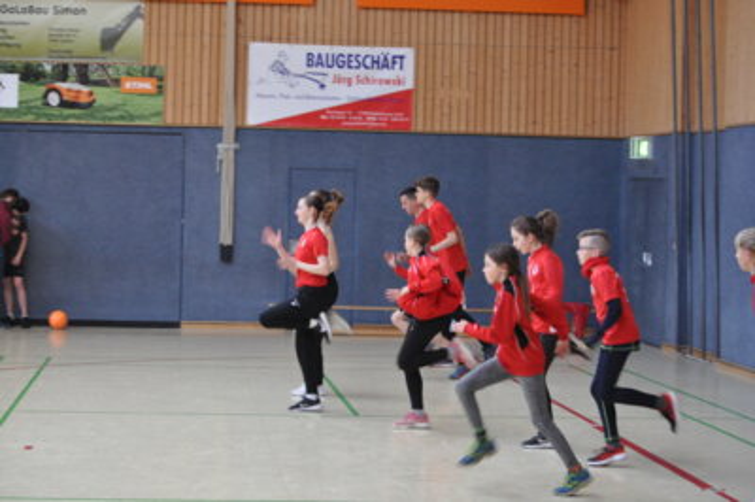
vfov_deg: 15.7
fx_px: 1823
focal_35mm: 87
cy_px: 251
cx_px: 378
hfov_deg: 23.4
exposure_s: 1/80
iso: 1600
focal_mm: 58
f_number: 4.5
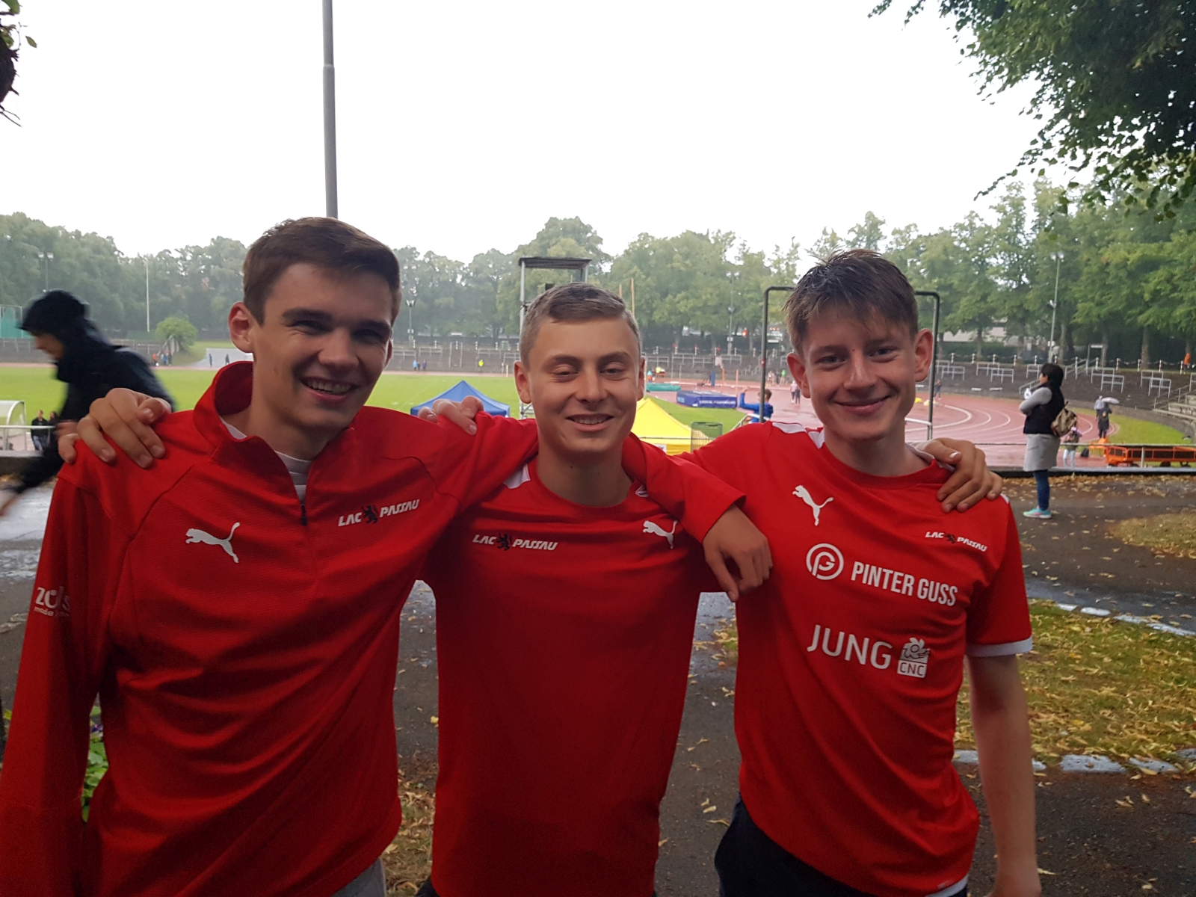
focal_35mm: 26
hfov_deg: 67.3
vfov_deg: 53.1
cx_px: 598
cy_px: 448
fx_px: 898
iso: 200
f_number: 1.7
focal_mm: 4.2
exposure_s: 1/33
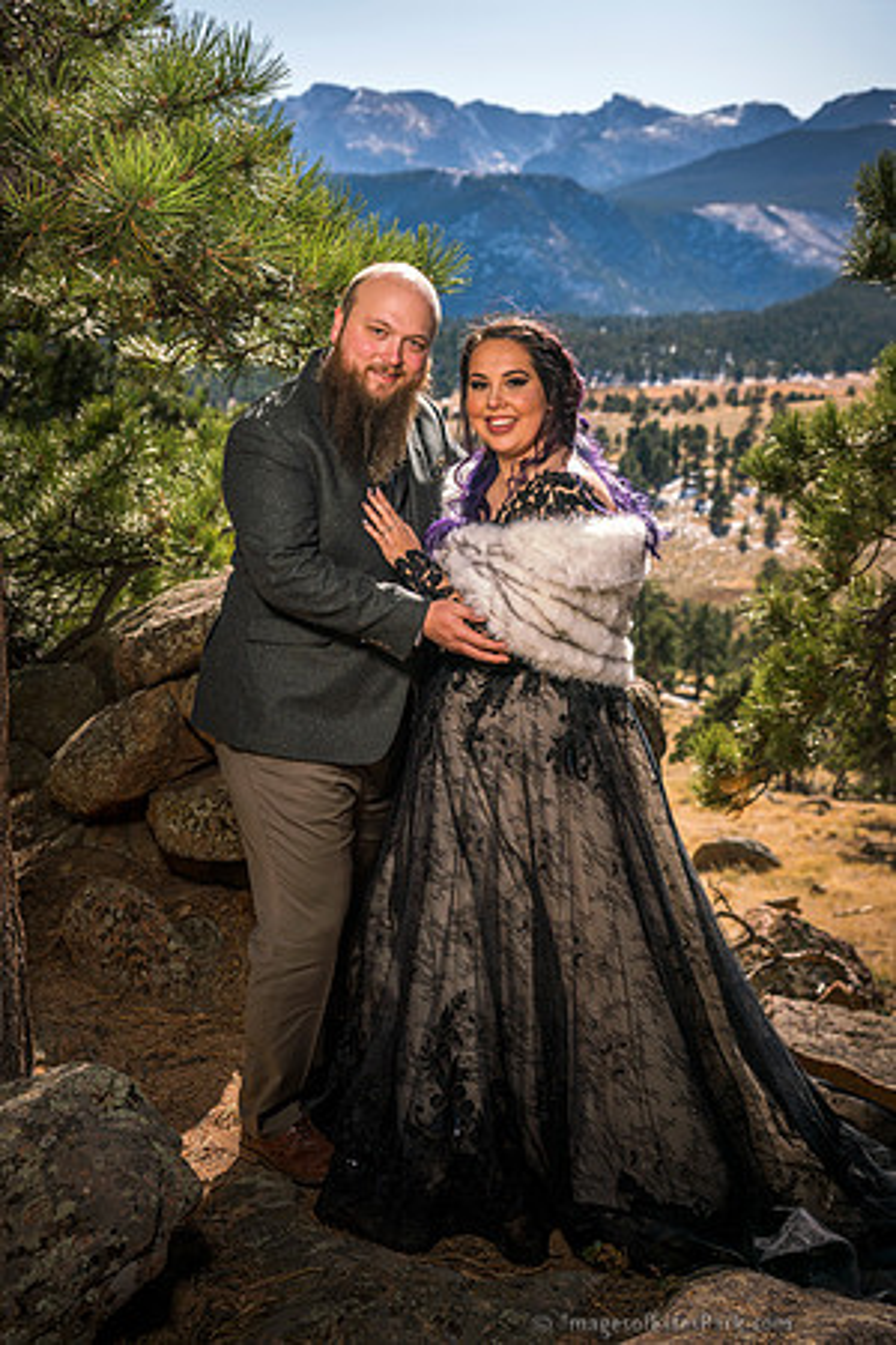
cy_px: 672
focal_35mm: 40
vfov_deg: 48.5
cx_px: 448
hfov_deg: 33.4
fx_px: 1493
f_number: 4
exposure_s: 1/2000
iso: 200
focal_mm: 40
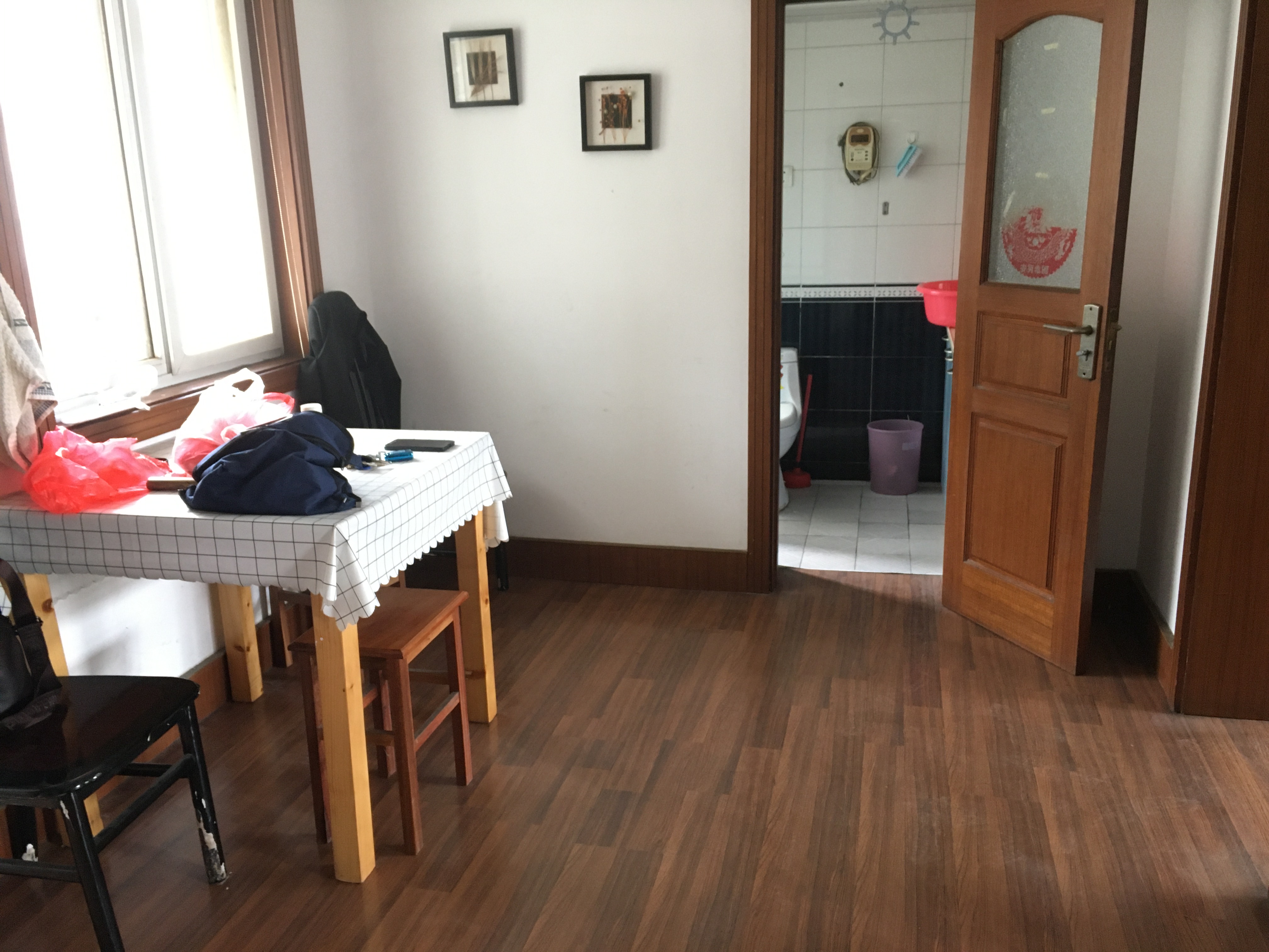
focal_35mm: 29
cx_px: 634
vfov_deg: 48.2
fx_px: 1063
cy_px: 476
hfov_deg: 61.7
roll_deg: +2.6
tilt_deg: -14.8
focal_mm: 4.15
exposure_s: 1/20
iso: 200
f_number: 2.2
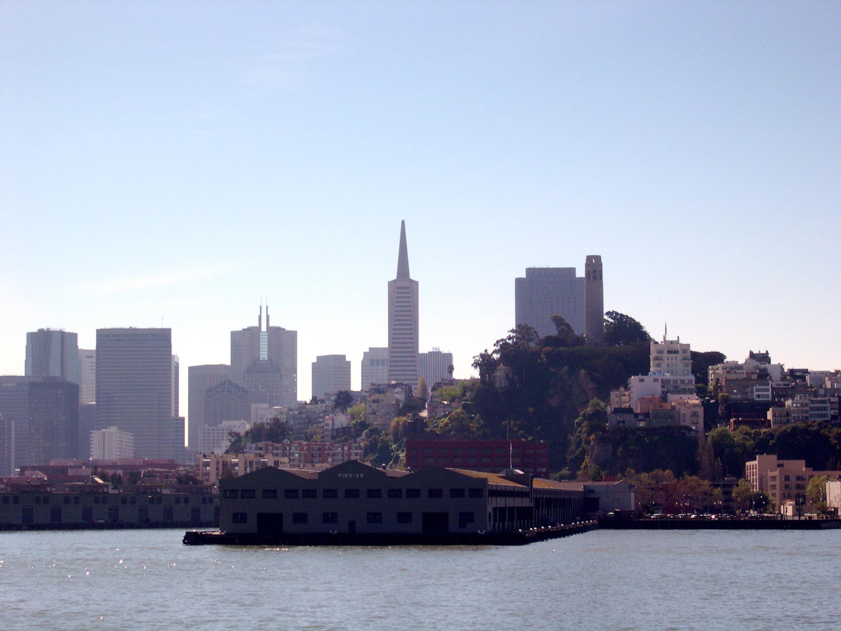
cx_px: 420
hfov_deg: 21.3
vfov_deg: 16.1
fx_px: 2235
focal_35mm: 92
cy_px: 316
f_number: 12
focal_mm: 19.5
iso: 100
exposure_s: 1/121
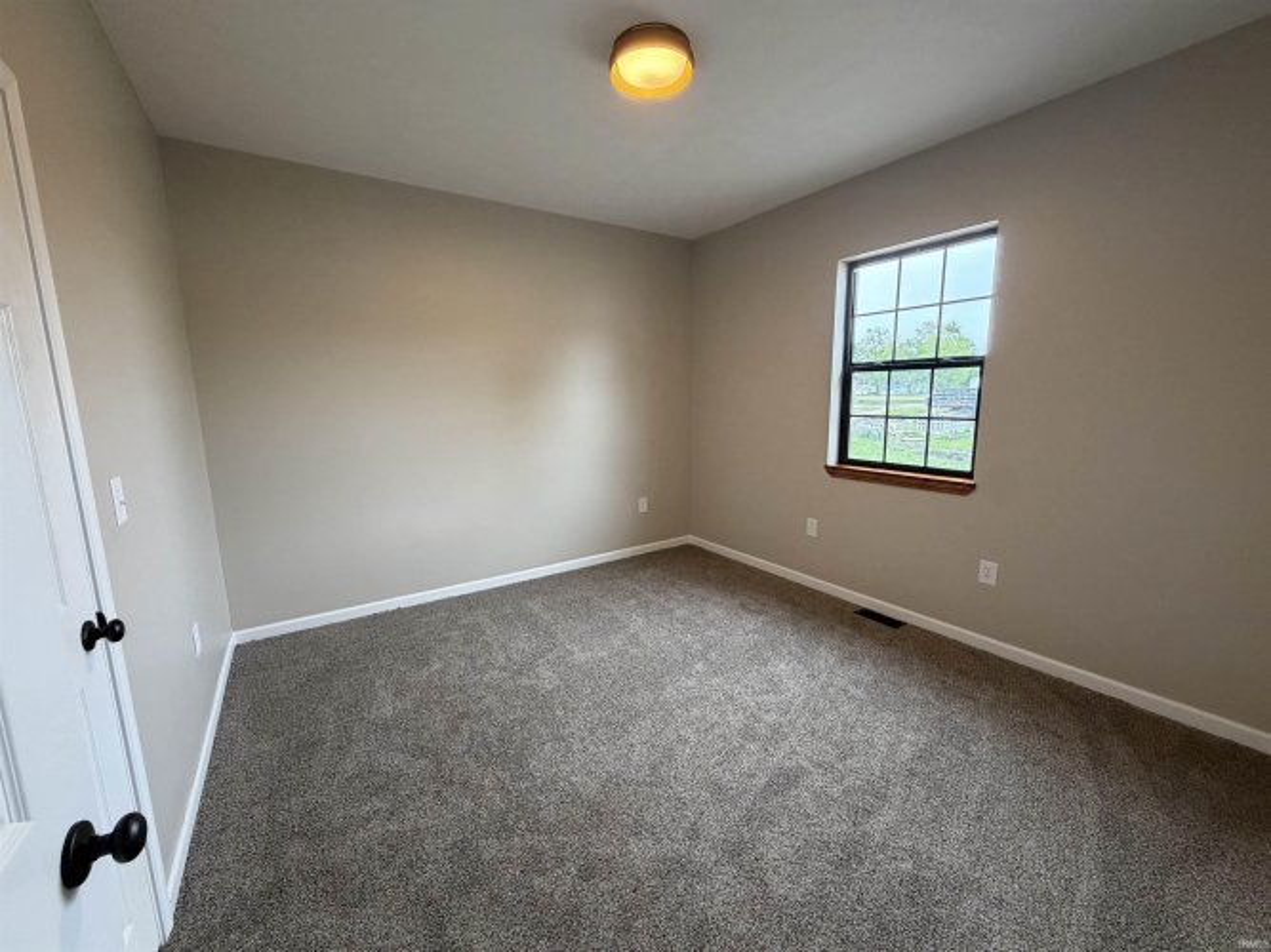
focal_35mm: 14
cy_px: 476
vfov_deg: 85.7
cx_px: 636
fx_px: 514
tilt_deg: -8.6
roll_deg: +0.9
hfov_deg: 102.1
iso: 250
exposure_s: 1/120
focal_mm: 2.22
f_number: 2.2
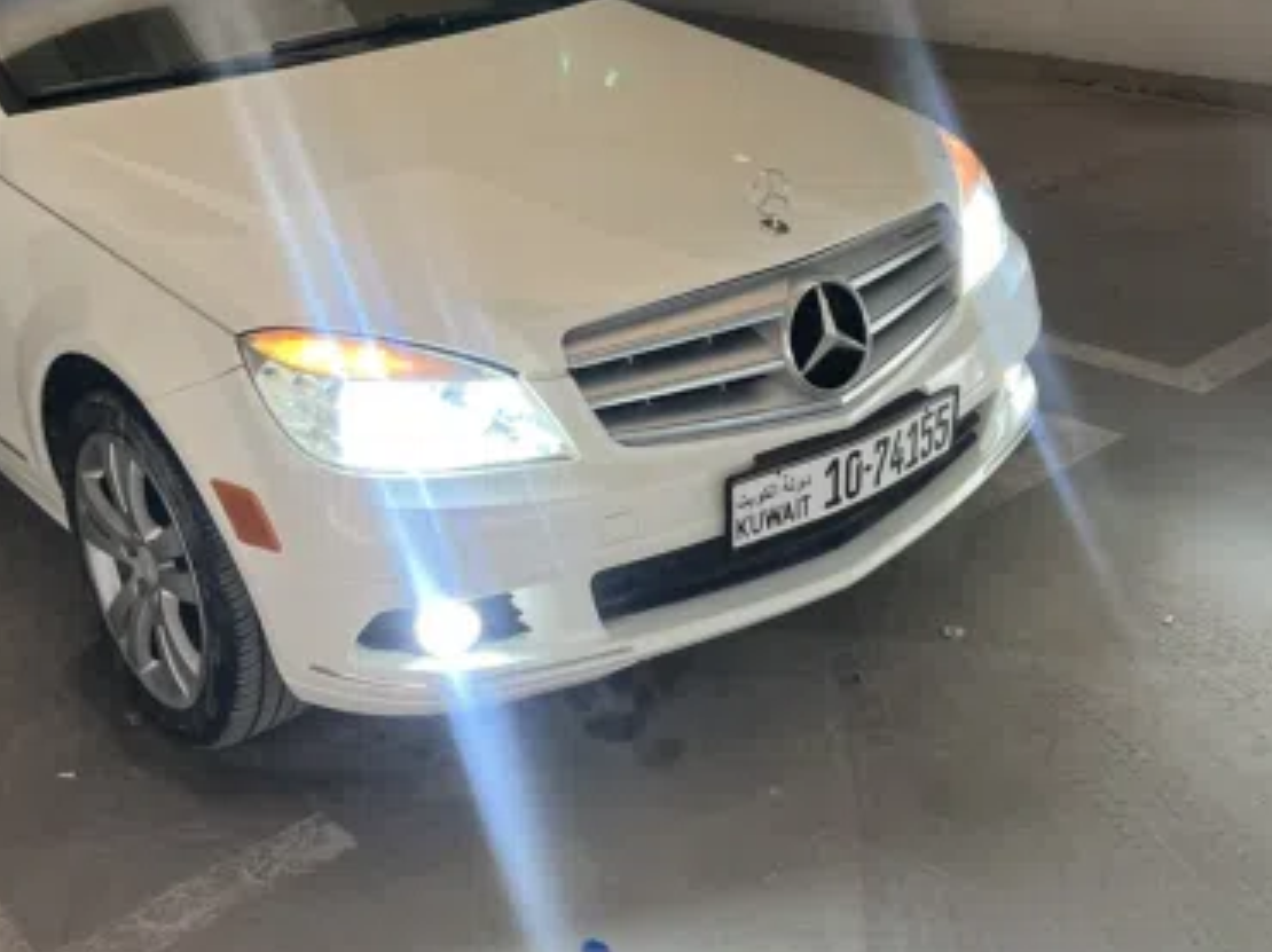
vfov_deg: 31.5
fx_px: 1652
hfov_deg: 41.8
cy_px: 217
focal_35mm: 45
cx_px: 468
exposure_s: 1/50
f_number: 1.5
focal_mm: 5.7
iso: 250
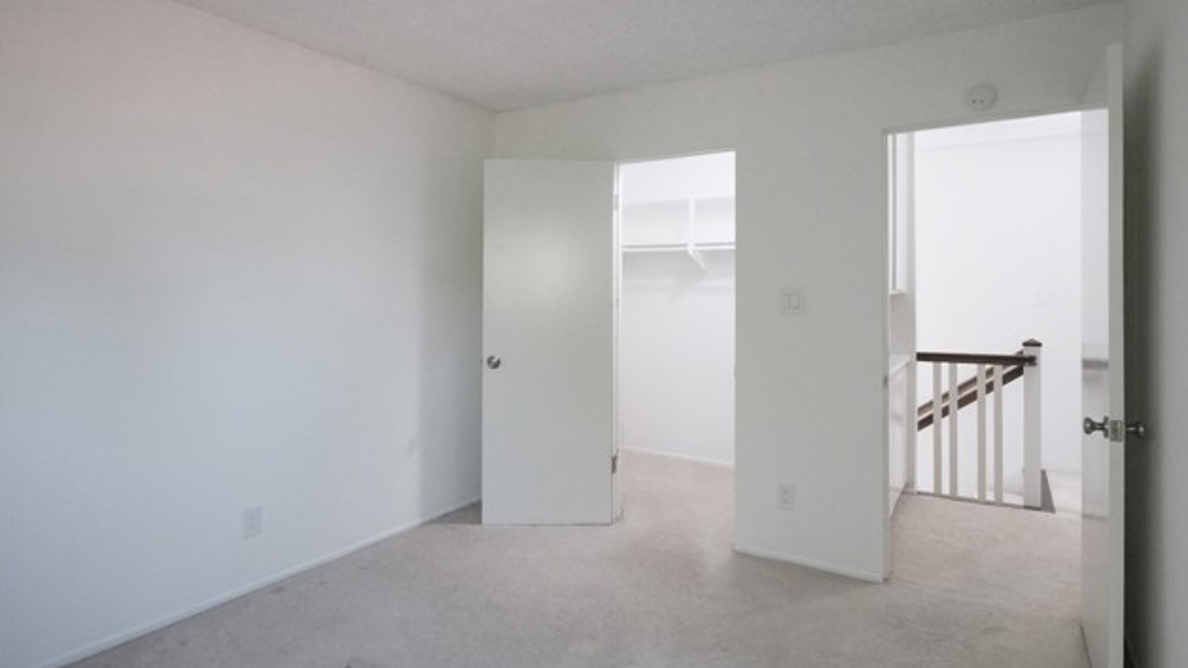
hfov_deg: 86.6
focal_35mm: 20
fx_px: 630
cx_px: 602
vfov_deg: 55.6
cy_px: 282
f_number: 8
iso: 2000
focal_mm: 9
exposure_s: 1/50
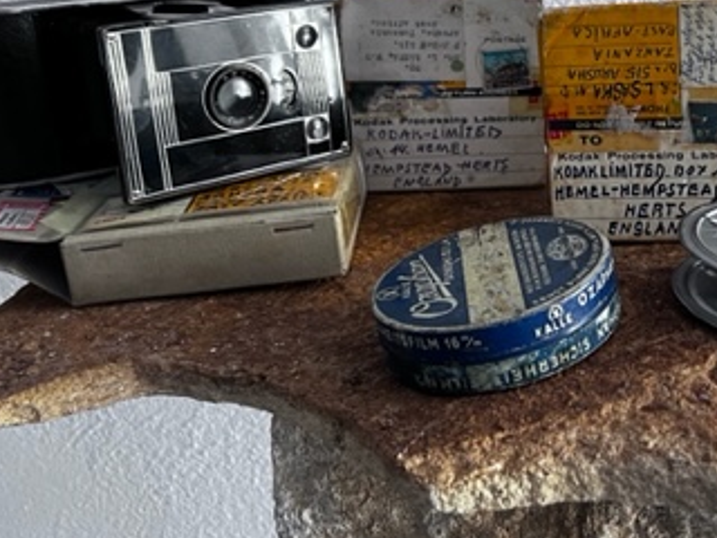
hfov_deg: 35.2
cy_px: 150
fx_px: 1077
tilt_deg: -13.2
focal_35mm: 52
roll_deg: +0.2
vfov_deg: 27.7
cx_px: 609
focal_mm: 5.7
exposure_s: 1/60
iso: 200
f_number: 1.5
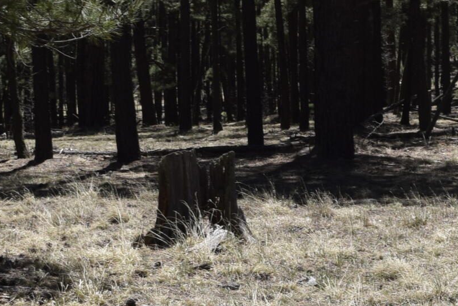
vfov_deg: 10.3
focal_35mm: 133
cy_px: 203
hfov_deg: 15.1
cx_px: 469
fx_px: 1693
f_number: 9
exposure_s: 1/200
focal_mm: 24
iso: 100
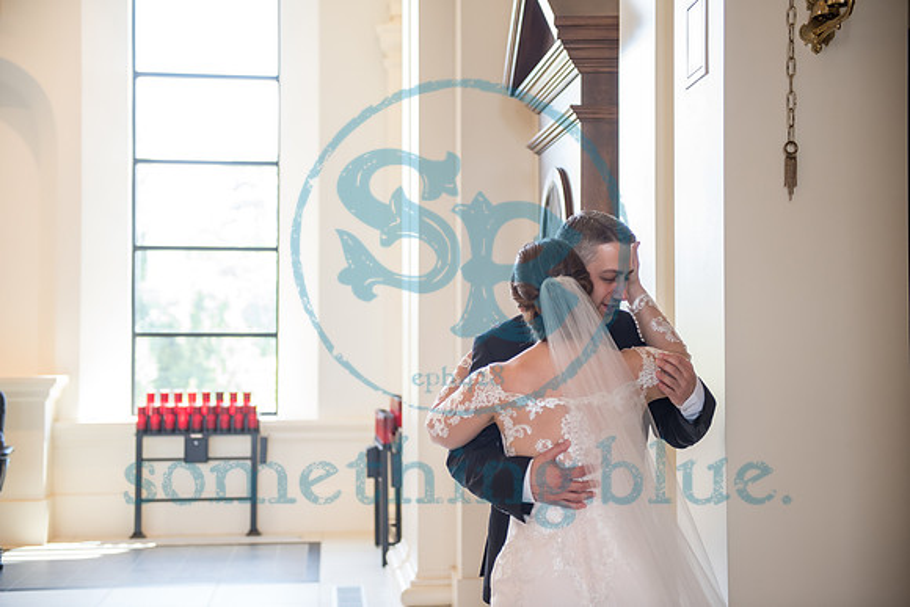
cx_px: 457
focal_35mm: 55
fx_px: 1400
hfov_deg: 36.0
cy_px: 303
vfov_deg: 24.5
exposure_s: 1/160
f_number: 2.8
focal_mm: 55
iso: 640
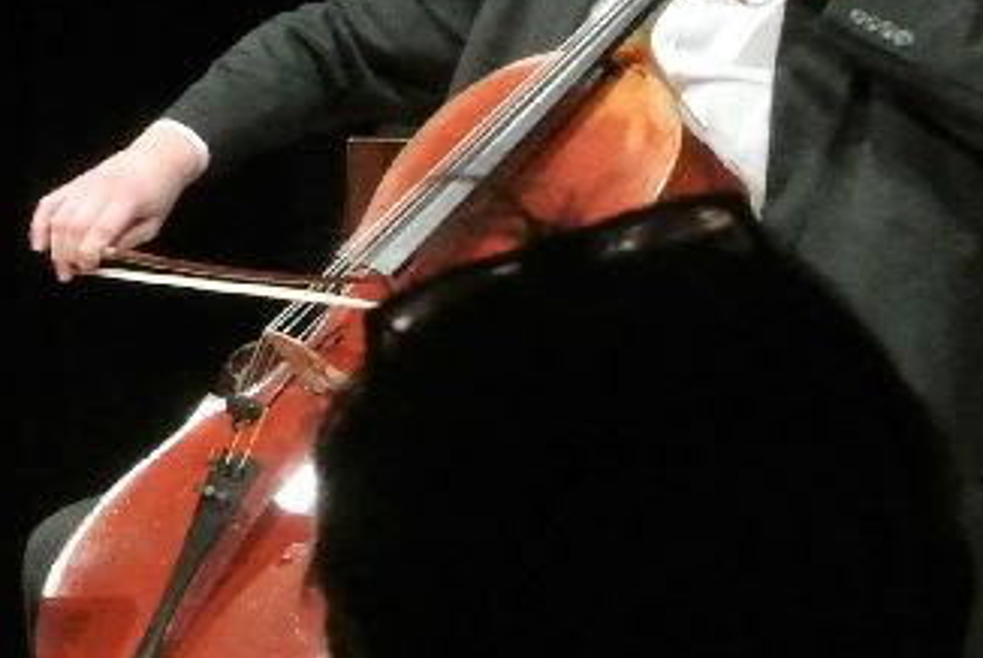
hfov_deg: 10.2
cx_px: -9
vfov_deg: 6.9
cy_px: -53
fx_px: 5439
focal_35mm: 199
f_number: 5.6
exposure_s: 1/80
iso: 3200
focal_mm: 30
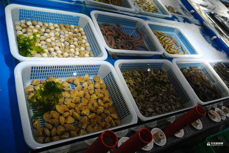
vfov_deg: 42.3
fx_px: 197
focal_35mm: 31
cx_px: 114
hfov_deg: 60.3
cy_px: 76
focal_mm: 31
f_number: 5.6
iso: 3200
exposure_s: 1/400
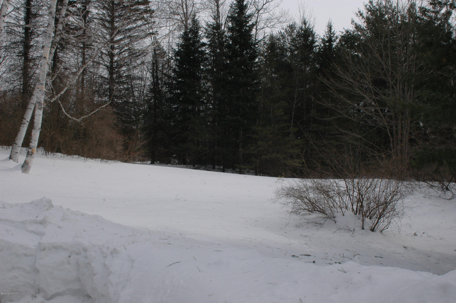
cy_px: 152
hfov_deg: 46.4
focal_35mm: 42
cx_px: 228
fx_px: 531
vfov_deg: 31.8
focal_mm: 28
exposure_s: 1/500
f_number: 11
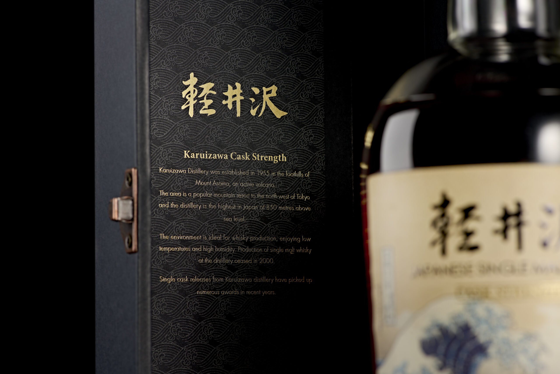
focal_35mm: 105
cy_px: 187
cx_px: 280
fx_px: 1633
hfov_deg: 19.5
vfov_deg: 13.0
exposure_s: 1/125
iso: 64
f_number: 11
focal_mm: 105
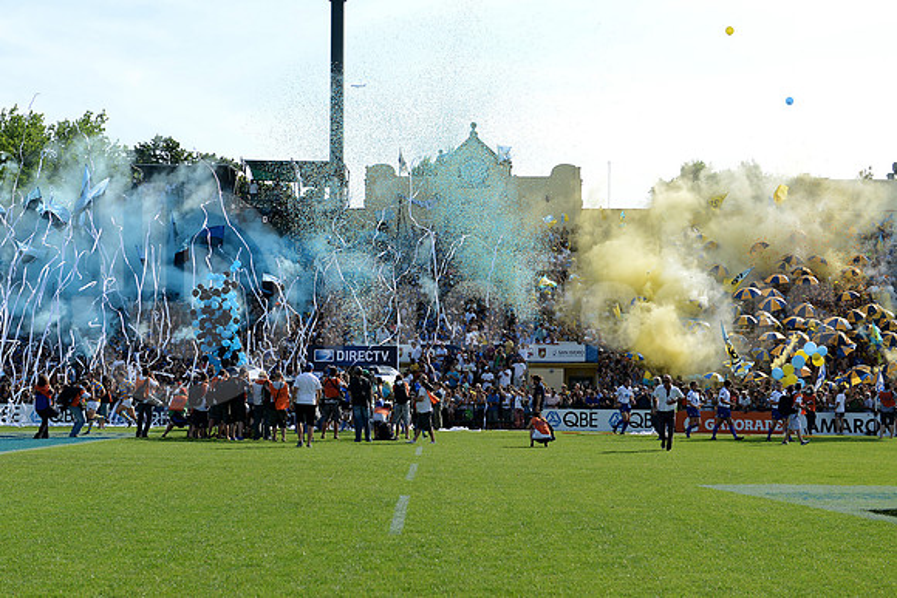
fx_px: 1371
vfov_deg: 24.6
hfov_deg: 36.2
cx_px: 448
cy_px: 299
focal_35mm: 55
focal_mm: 55
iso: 320
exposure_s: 1/1250
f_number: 5
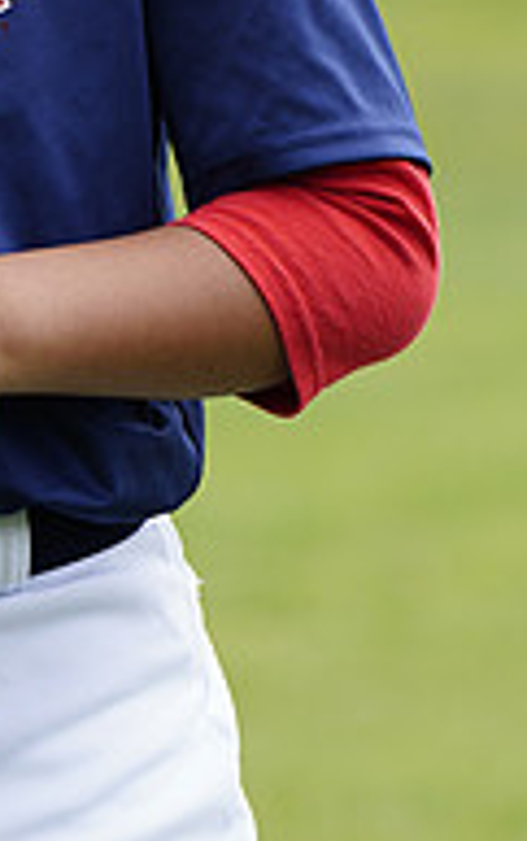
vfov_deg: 3.9
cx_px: -124
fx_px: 12290
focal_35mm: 536
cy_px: -322
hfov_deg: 2.5
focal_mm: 175
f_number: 5.6
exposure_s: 1/250
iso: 100
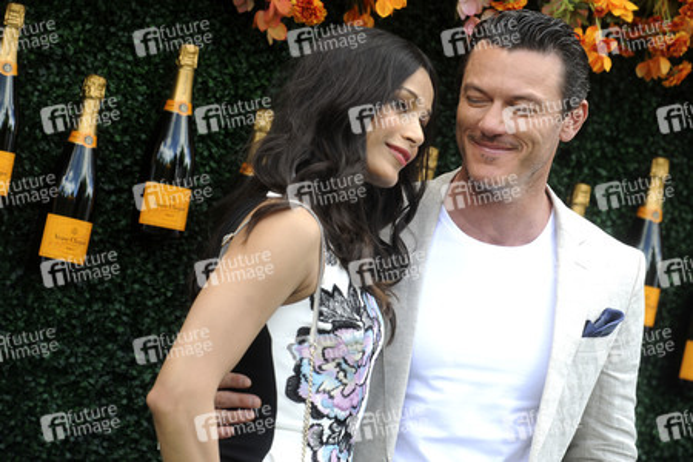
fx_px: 2502
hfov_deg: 15.8
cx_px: 346
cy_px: 231
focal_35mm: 130
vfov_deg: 10.5
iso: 500
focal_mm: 130
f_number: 5.6
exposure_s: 1/640
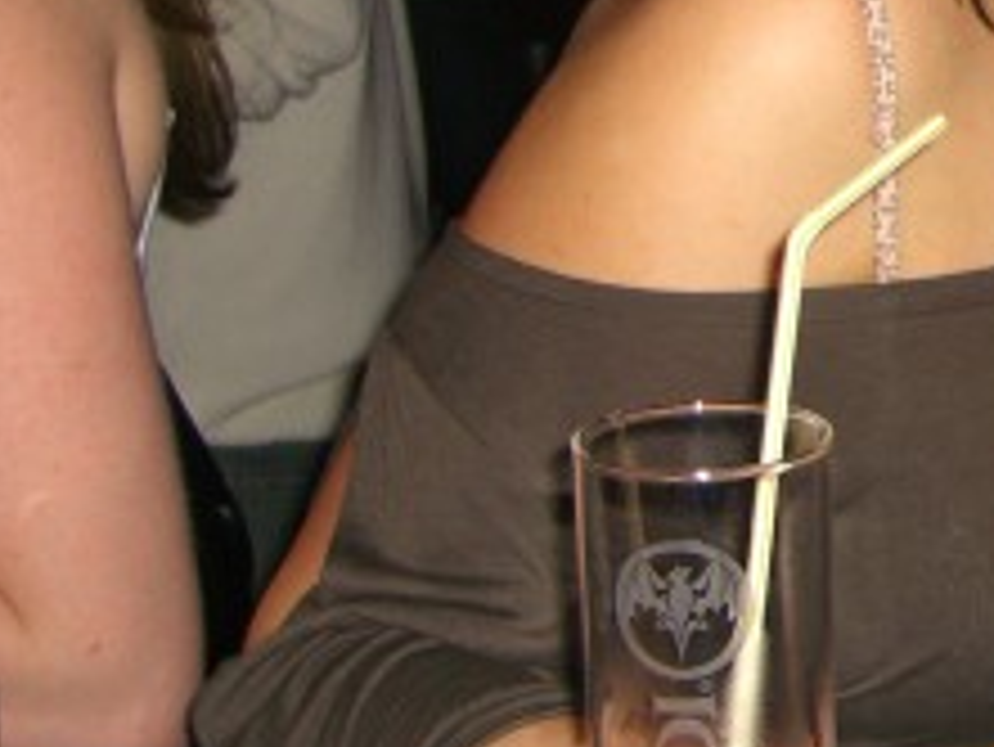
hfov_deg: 17.7
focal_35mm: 103
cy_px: -126
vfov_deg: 14.0
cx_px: 1331
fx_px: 2959
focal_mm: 7.9
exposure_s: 1/60
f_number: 2.8
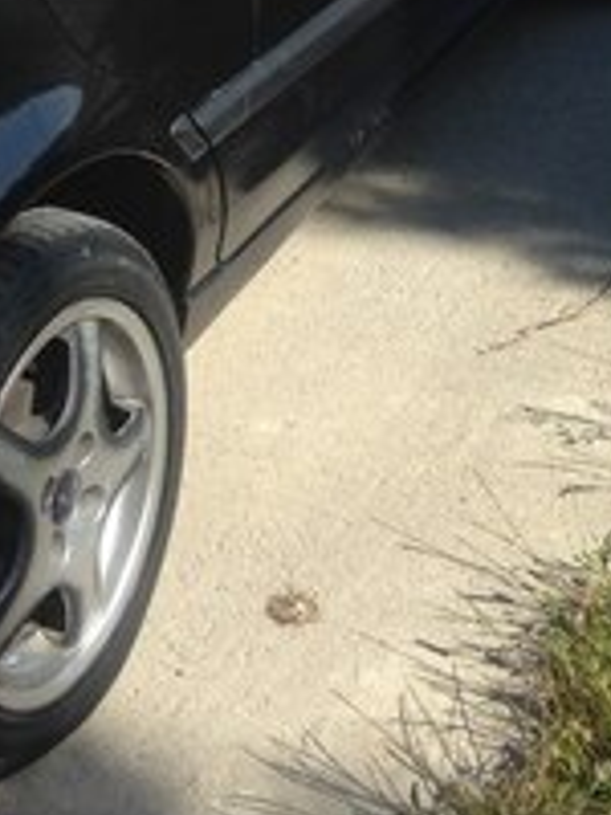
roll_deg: +4.1
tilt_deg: -15.5
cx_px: 122
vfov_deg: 22.4
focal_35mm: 82
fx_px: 1930
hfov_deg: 17.8
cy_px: -98
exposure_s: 1/968
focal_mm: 4.12
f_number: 2.4
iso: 50
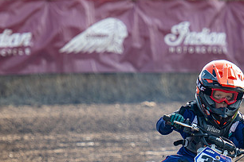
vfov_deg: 2.1
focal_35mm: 642
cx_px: 218
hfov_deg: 3.2
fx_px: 4351
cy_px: 201
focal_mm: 170
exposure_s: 1/500
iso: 100
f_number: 4
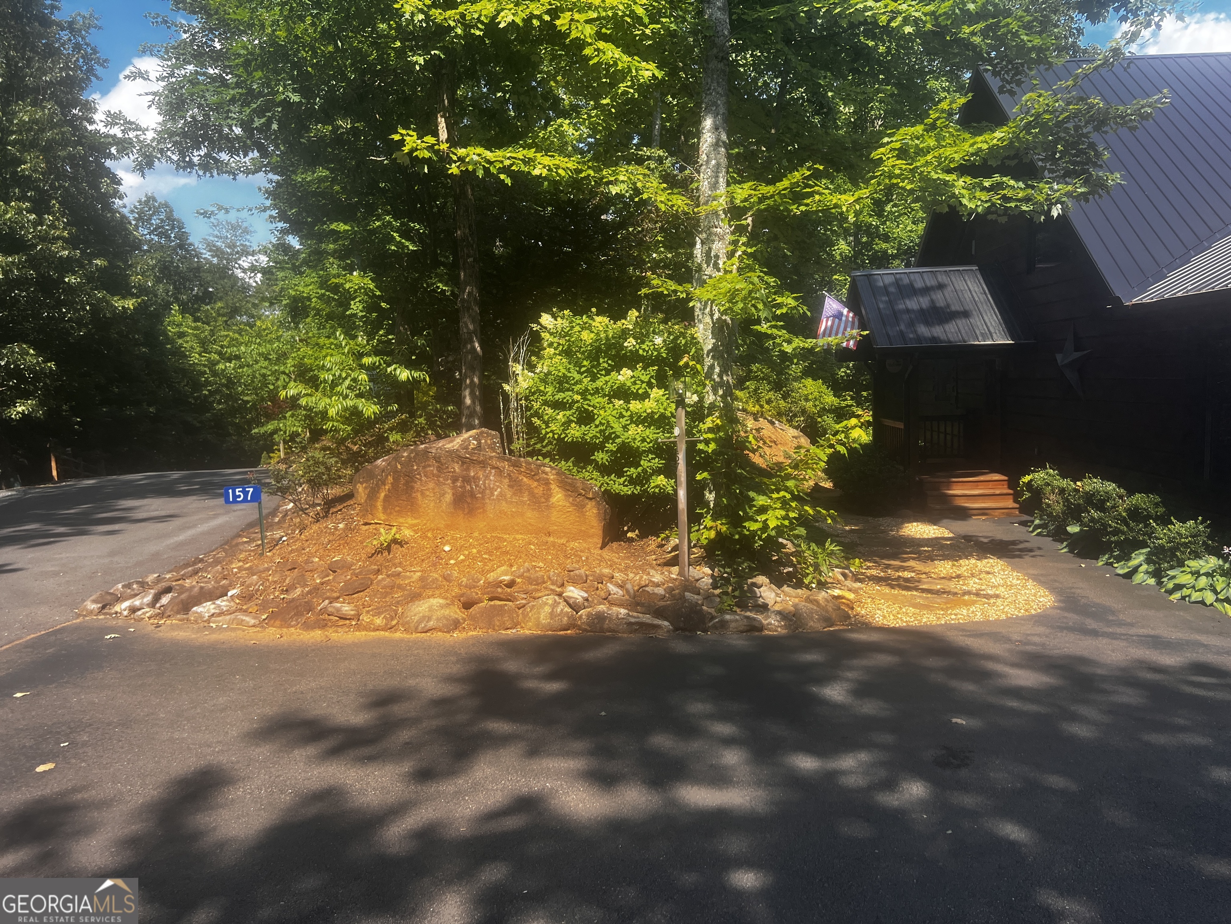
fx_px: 925
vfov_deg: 53.1
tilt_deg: -4.3
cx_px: 616
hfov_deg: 67.3
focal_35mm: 26
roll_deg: +2.2
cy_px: 462
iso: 50
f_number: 1.5
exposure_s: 1/1252
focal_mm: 5.7
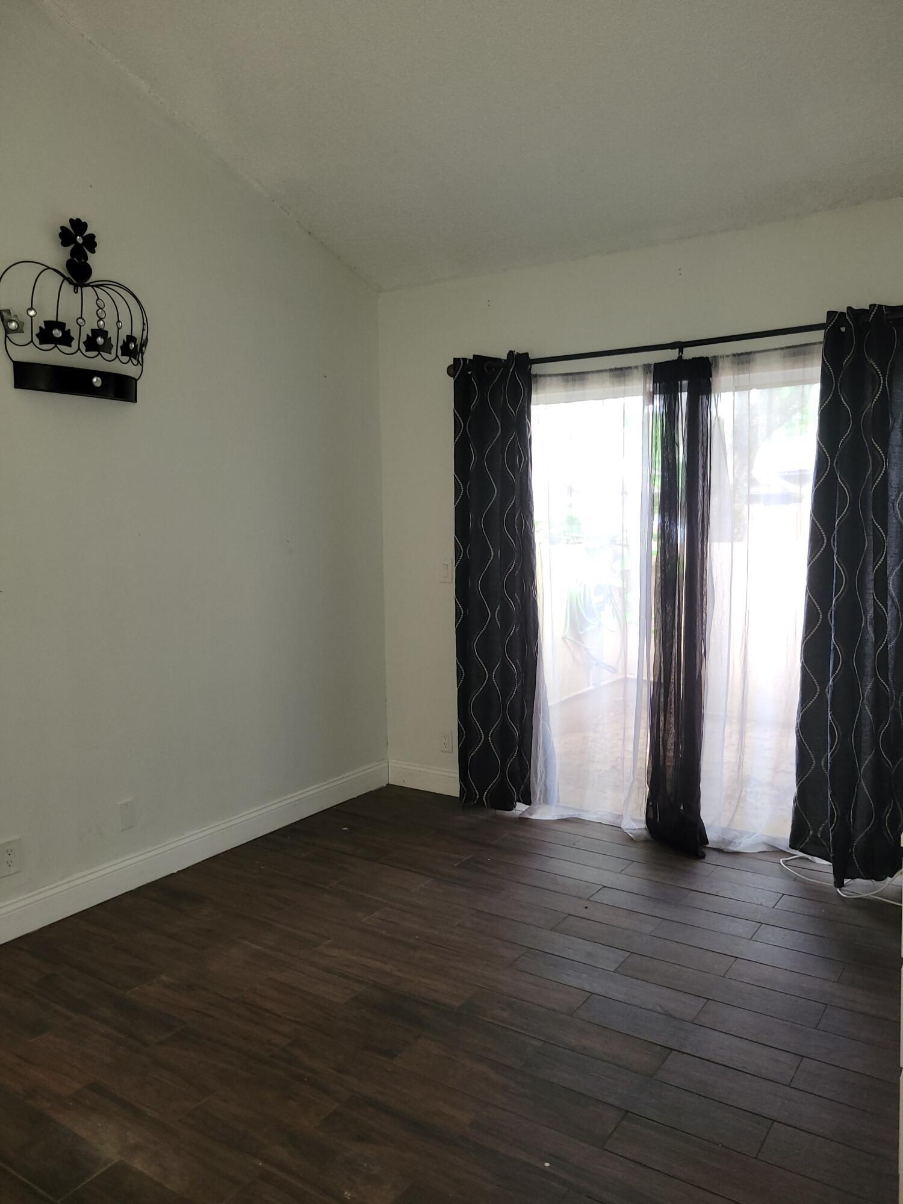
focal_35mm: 26
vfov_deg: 67.3
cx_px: 452
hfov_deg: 53.1
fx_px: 904
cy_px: 602
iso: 125
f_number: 1.8
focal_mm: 5.4
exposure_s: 1/24
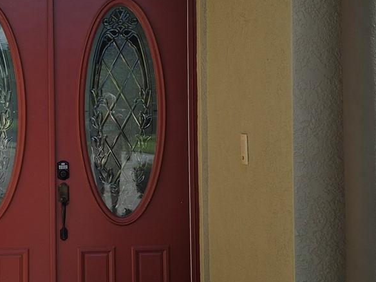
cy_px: 95
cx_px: 60
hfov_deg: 29.8
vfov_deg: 23.2
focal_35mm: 63
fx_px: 684
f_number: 1.8
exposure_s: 1/1064
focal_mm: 5.4
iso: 25
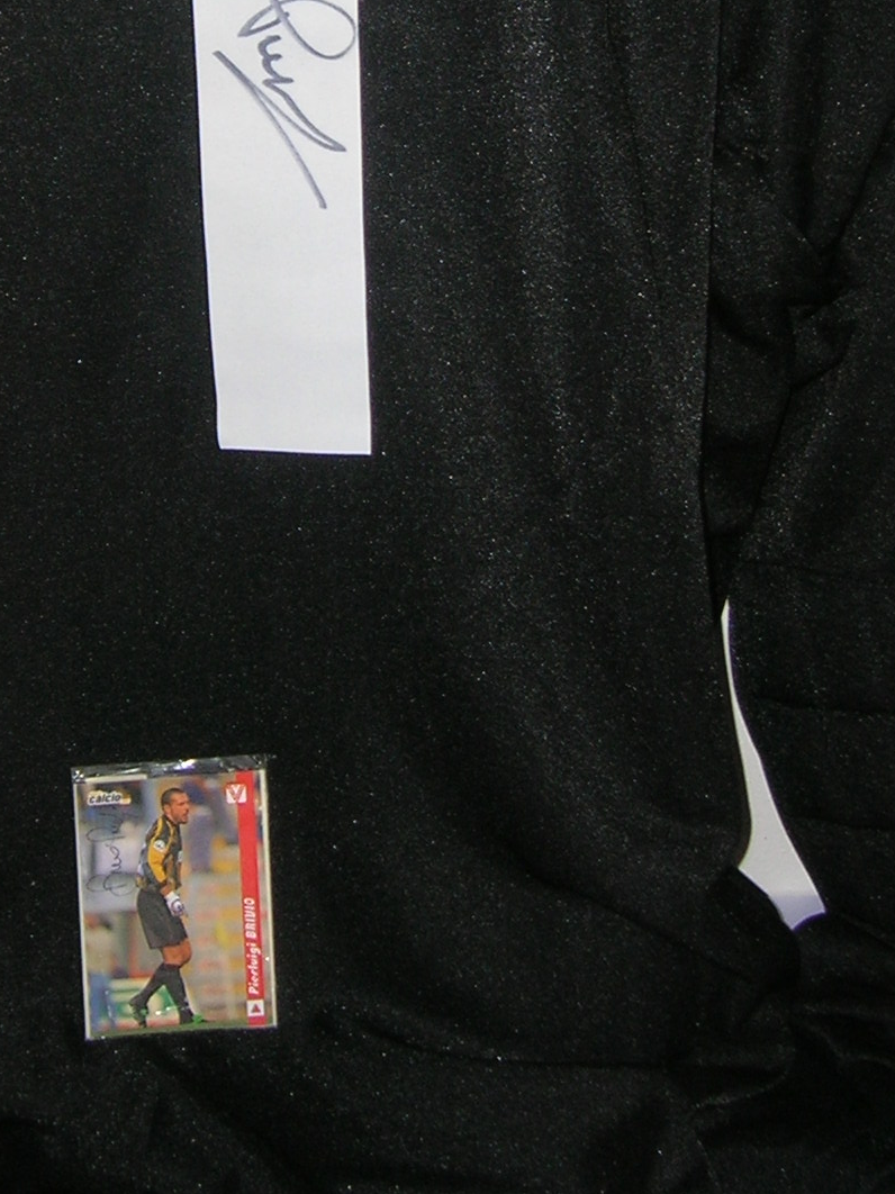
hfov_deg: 17.6
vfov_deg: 23.1
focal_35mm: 83
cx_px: 152
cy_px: 173
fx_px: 2862
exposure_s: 1/60.1
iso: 50
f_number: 2.9
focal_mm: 5.7
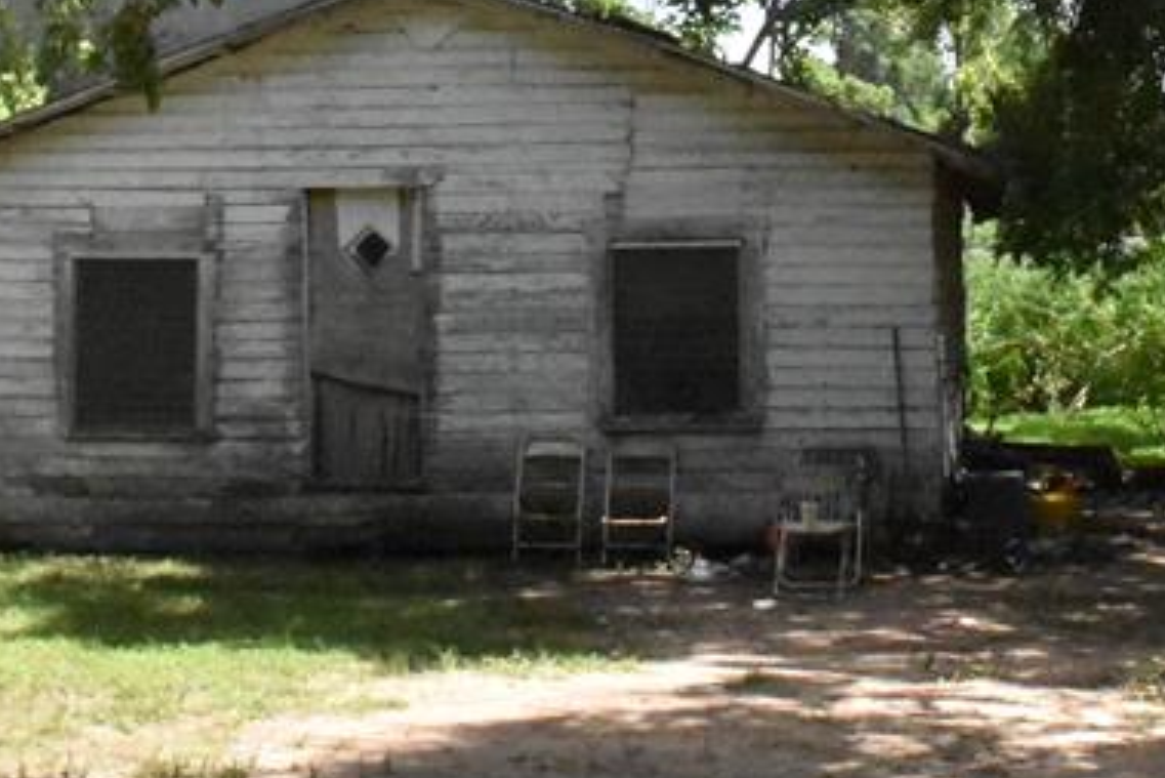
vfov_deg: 16.7
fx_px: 2622
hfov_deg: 24.8
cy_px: 98
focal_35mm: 81
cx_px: 851
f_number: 22
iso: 16000
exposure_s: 1/1600
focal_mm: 20
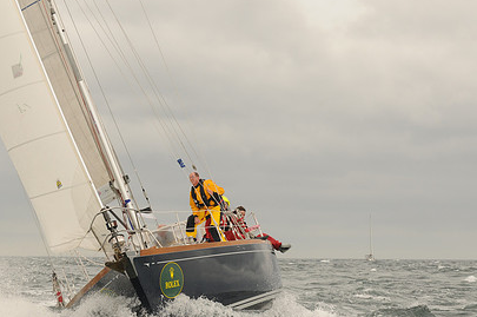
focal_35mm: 176
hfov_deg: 11.7
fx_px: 2329
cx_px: 171
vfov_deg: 7.8
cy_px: 190
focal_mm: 82
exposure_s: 1/1000
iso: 200
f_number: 5
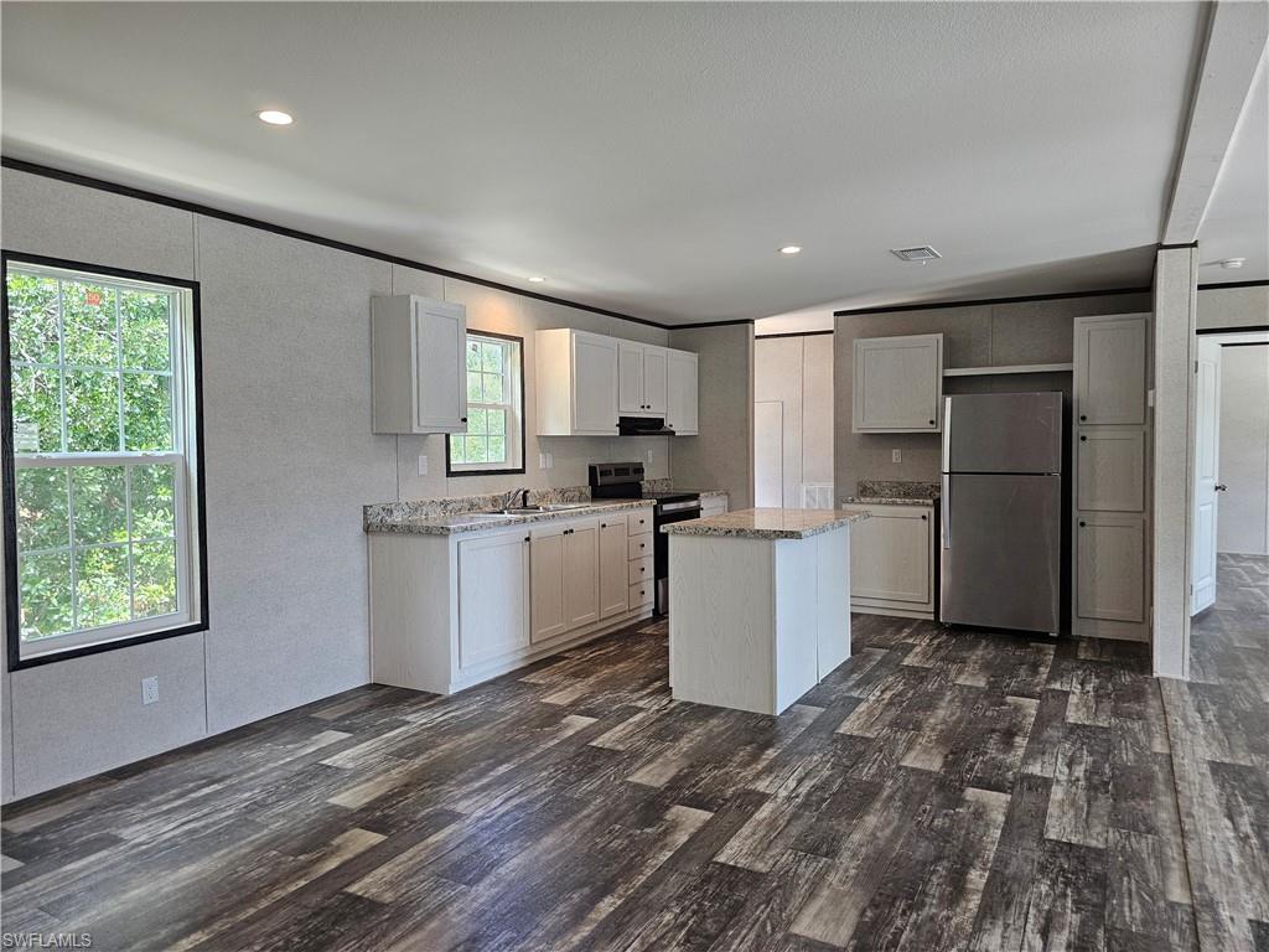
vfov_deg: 58.9
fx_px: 843
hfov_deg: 73.9
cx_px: 634
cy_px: 476
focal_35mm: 23
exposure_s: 1/120
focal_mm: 6.3
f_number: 1.7
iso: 200
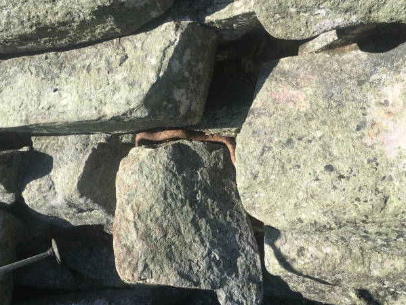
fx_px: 364
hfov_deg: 58.4
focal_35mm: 31
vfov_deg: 45.4
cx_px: 199
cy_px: 143
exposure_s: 1/974
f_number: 2.2
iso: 25
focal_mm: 4.15
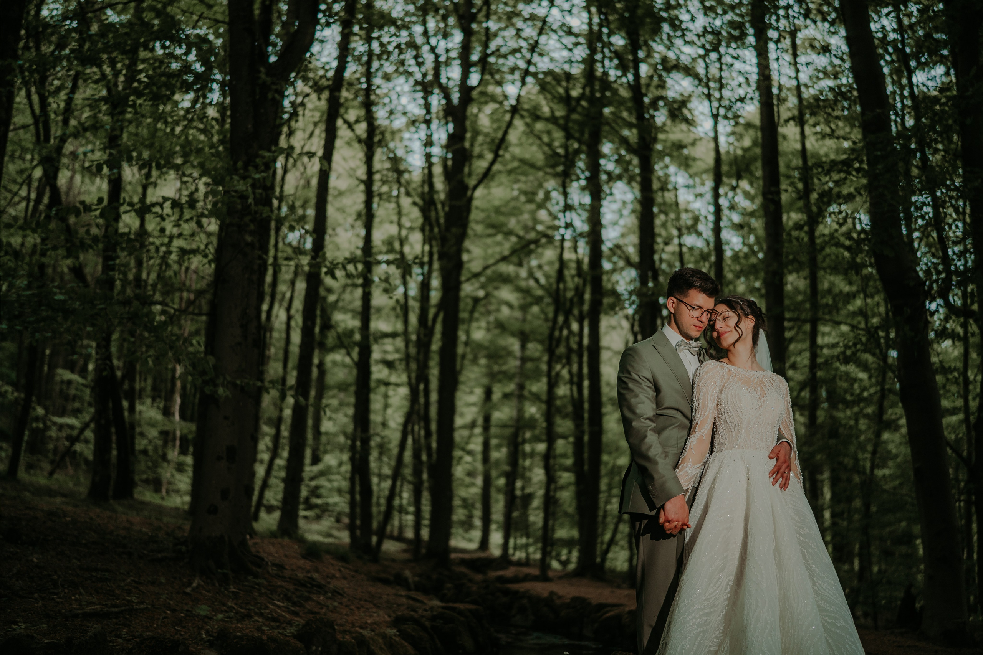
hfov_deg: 54.4
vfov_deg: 37.9
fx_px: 956
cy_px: 328
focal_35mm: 35
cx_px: 492
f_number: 1.4
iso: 320
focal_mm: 35
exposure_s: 1/400
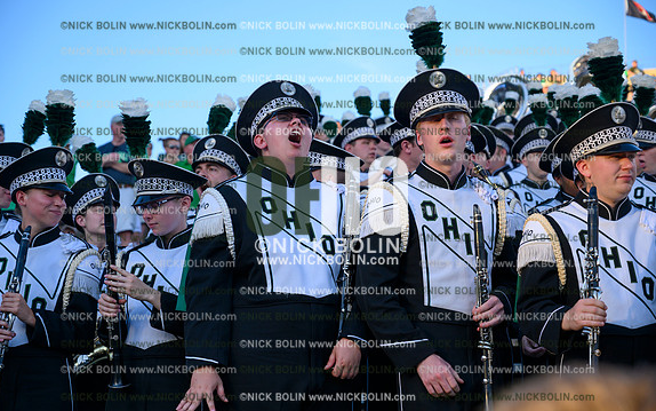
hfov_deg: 28.6
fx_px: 1287
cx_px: 327
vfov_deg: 18.1
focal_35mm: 72
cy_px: 211
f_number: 4
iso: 100
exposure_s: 1/400
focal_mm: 70
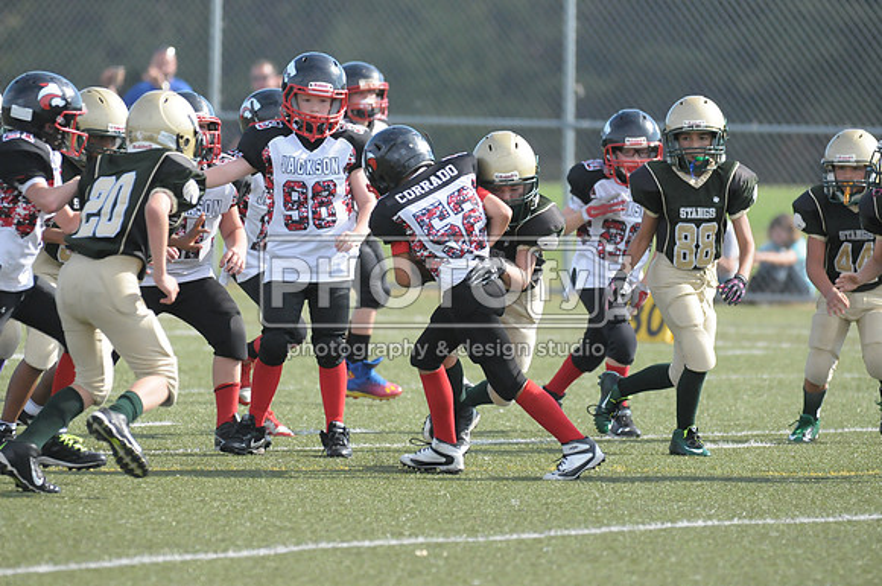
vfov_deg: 3.5
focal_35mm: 390
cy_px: 293
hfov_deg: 5.3
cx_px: 441
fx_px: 9542
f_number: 4
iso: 1600
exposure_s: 1/4000
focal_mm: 260
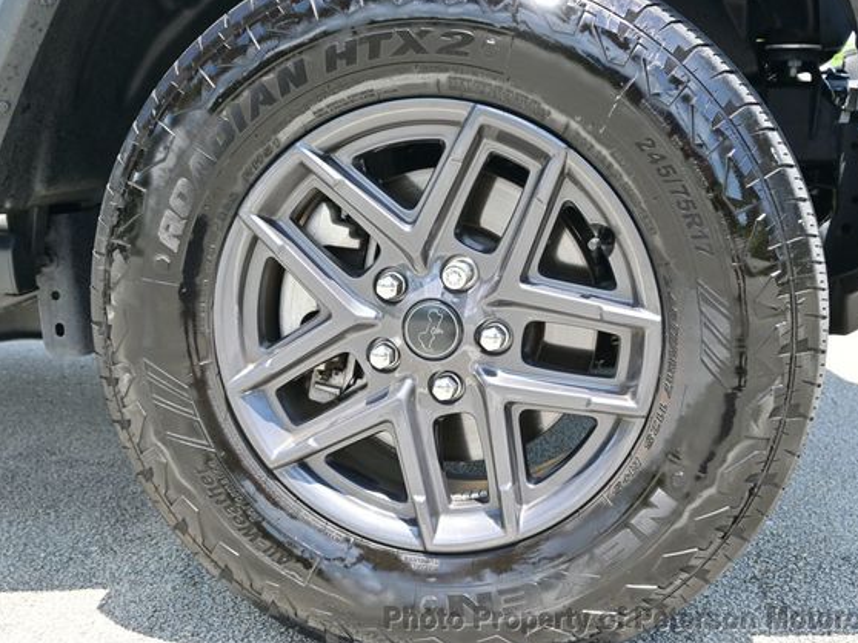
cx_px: 463
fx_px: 1086
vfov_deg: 33.0
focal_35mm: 44
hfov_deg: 43.1
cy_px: 320
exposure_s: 1/125
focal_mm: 26.5
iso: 100
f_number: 5.6
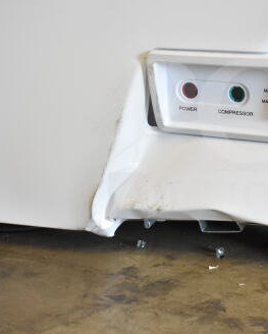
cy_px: 140
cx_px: 222
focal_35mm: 89
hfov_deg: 17.1
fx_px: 881
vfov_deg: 21.5
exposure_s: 1/60
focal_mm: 34
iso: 1600
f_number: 4.5
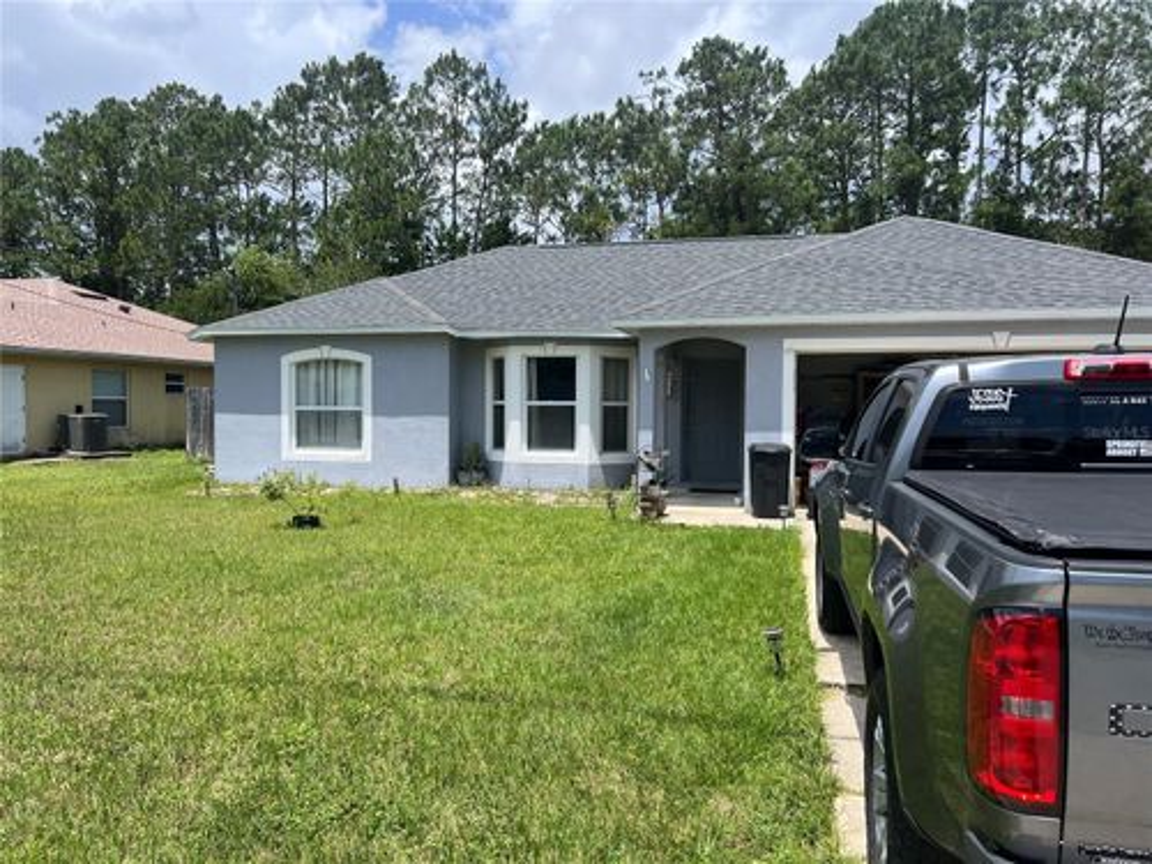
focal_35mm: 26
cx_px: 576
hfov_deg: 67.3
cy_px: 432
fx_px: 865
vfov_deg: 53.1
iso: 50
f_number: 1.5
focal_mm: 5.7
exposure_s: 1/3571
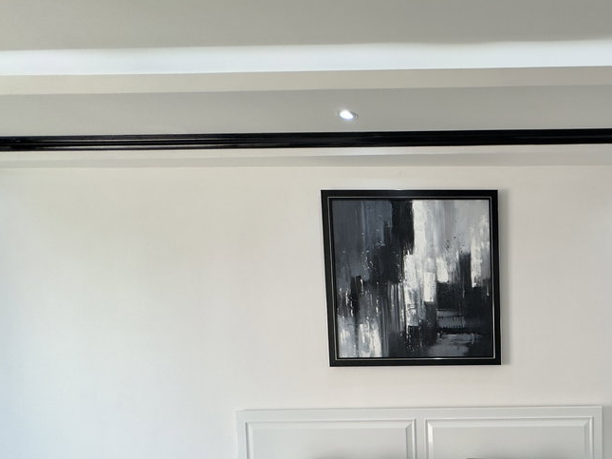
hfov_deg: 55.1
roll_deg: +0.3
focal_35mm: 27
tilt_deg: -3.3
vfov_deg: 47.3
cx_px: 570
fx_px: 477
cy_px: 392
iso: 64
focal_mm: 2.22
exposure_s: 1/100
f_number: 2.2
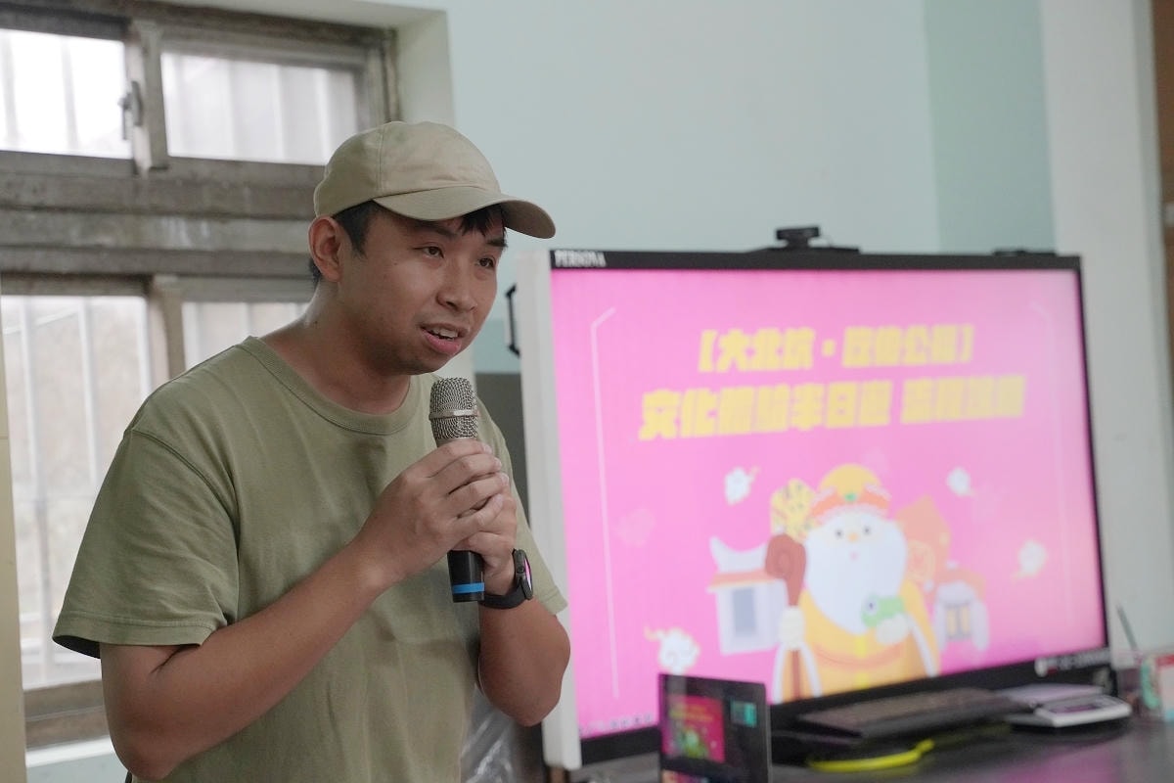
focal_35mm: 58
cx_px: 587
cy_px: 392
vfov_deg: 23.4
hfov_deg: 34.5
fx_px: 1891
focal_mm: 58
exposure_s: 1/160
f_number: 4
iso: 4000
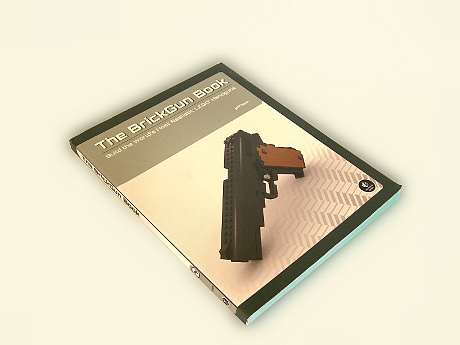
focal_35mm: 41
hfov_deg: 45.8
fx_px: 545
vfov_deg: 35.1
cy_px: 172
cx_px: 230
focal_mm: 8.5
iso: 50
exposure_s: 1/11.8
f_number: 2.9
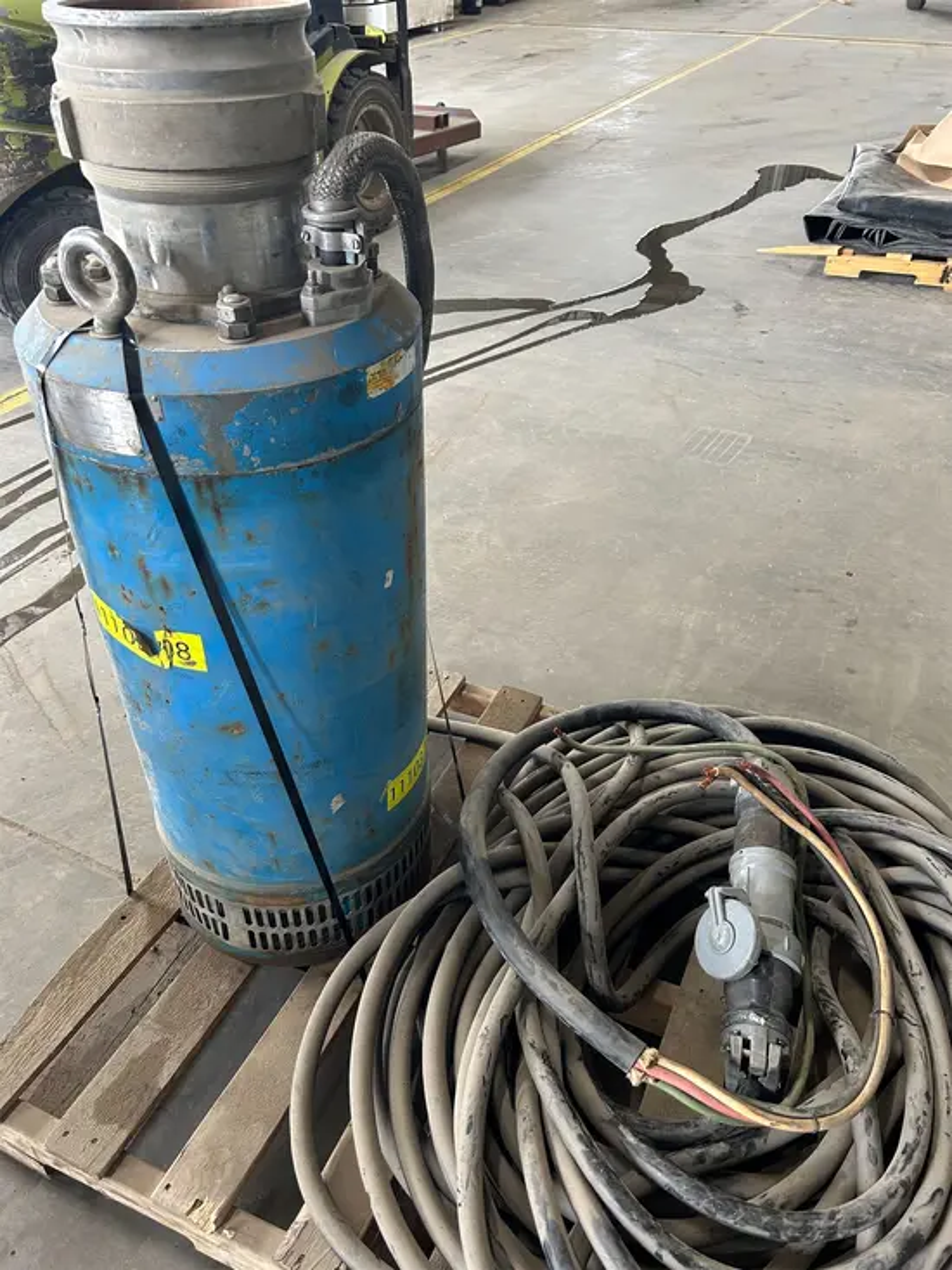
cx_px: 476
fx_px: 953
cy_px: 635
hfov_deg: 53.1
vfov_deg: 67.3
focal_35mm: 26
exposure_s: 1/69
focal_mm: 5.7
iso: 125
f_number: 1.5
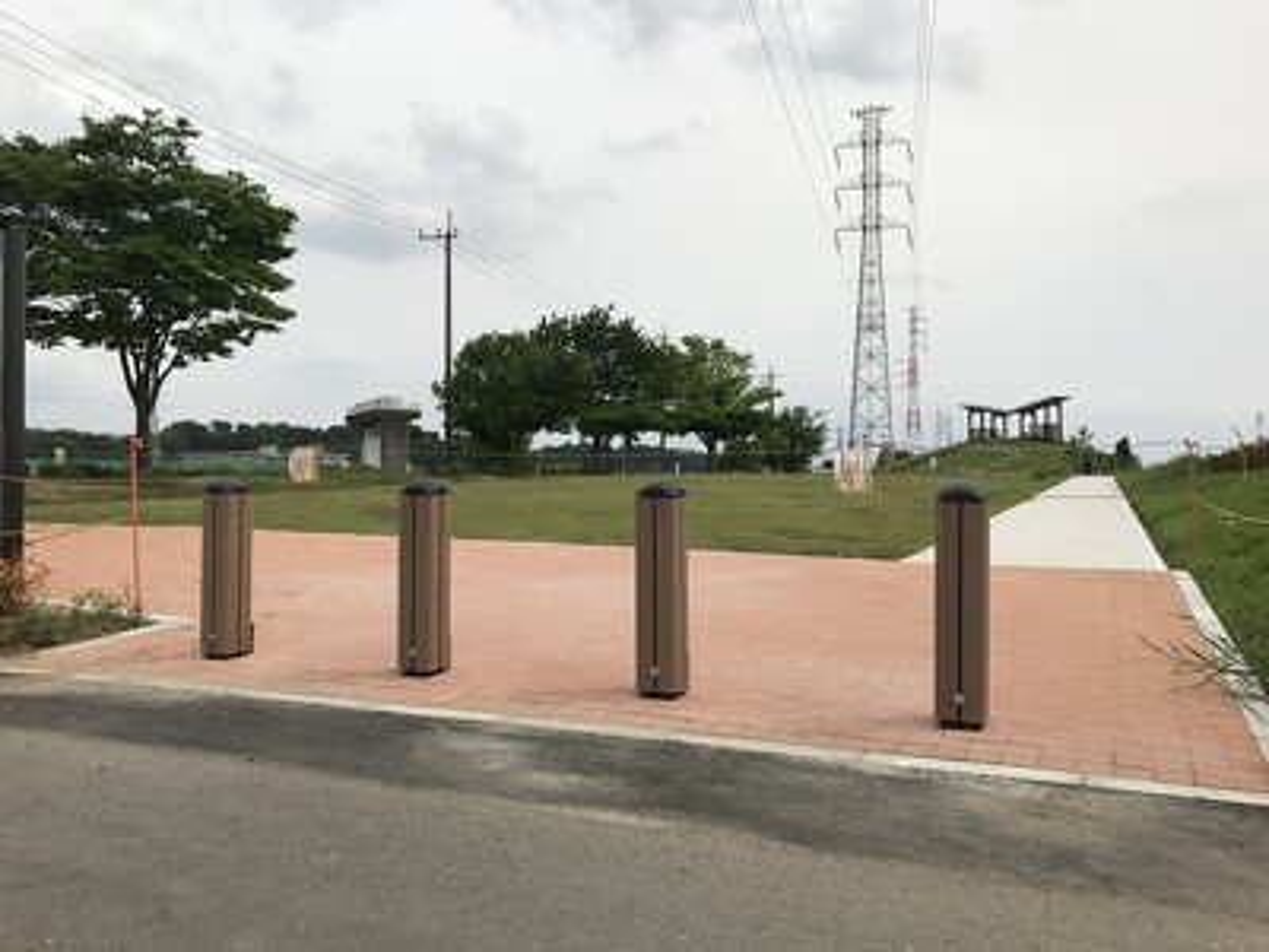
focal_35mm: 28
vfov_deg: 49.7
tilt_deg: +1.8
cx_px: 634
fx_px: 1026
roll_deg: -0.1
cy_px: 476
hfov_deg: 63.4
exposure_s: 1/4566
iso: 20
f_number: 1.8
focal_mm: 3.99
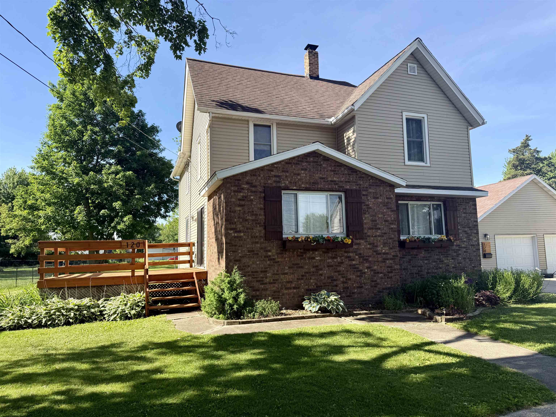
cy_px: 208
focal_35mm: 24
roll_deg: +1.4
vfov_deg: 56.8
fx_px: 385
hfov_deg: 71.6
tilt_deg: +6.1
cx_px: 278
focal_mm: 6.76
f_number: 1.78
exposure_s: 1/1901
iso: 80
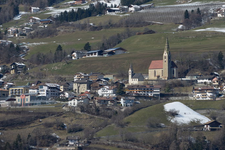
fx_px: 1751
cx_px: 150
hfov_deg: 7.4
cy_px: 60
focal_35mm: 280
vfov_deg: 4.9
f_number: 7.1
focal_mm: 200
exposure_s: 1/320
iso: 100
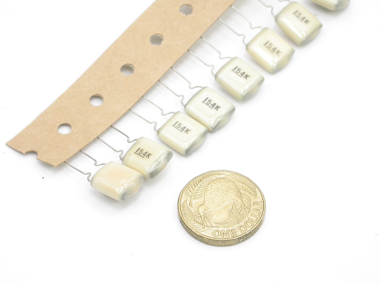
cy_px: 142
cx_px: 190
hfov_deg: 12.8
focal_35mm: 154
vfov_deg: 9.6
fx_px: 1691
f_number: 5.8
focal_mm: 32
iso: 100
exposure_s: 1/33
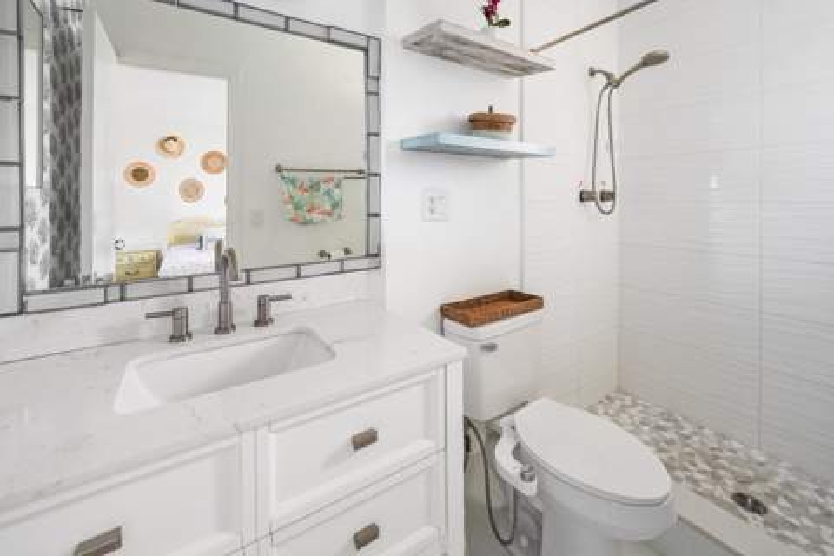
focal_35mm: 14
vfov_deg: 81.2
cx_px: 417
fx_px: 324
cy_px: 278
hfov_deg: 104.3
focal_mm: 14
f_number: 4
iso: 1600
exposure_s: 1/250
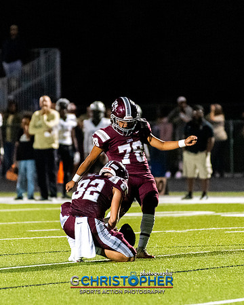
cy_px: 156
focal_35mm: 401
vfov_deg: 4.8
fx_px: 3622
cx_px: 128
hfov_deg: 3.9
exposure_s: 1/800
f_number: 2.8
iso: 5000
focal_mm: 200
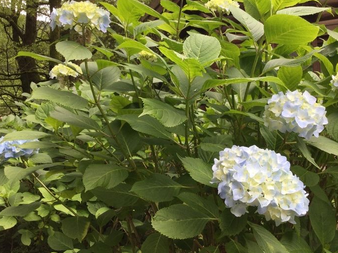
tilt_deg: -0.7
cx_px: 188
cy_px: 104
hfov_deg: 50.0
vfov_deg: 38.5
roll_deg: +3.2
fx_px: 361
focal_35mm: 37
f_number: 2.4
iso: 25
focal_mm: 3.3
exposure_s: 1/163
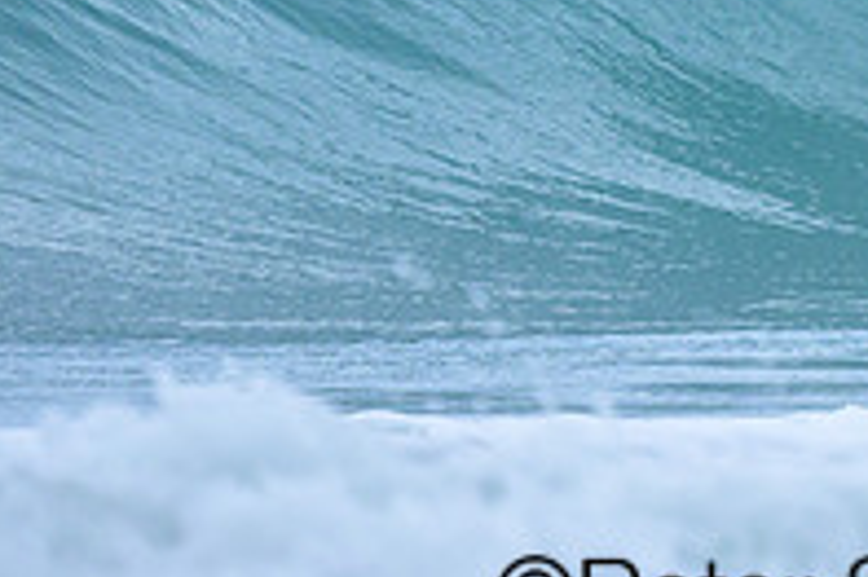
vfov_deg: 0.5
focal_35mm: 2635
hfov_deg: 0.8
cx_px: 988
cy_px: -235
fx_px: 63478
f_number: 6.3
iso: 720
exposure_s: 1/2000
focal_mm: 800
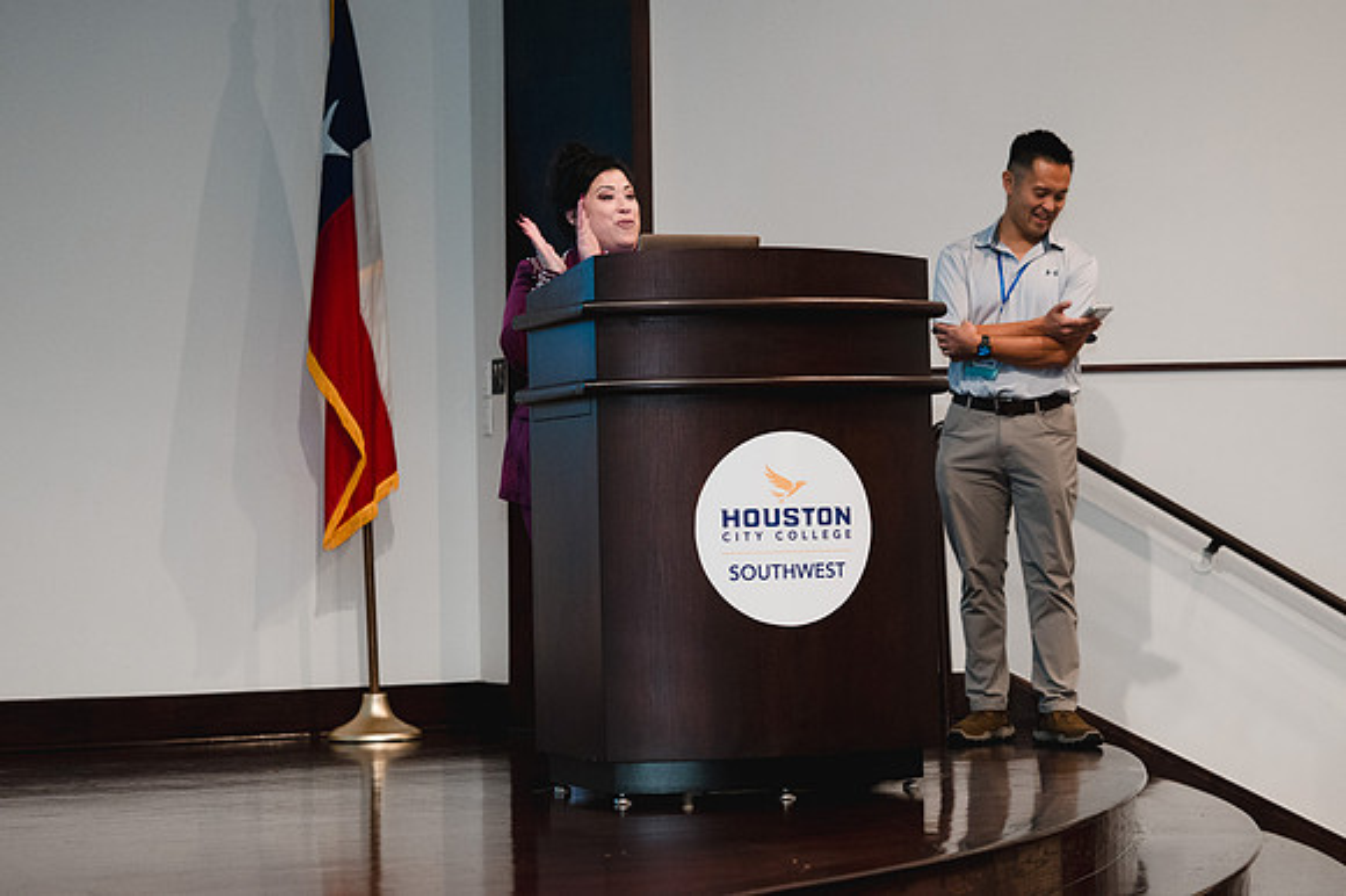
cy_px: 448
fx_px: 3248
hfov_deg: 23.4
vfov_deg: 15.7
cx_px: 673
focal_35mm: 87
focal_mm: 85
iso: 4000
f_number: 2.8
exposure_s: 1/200
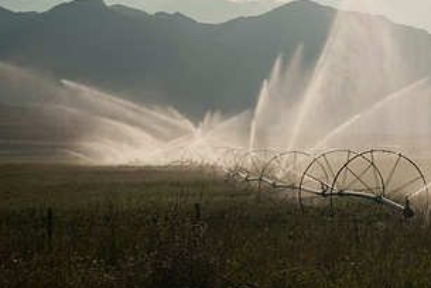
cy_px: 150
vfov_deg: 8.8
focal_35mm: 157
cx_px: 341
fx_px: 1881
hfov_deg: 13.0
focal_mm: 55
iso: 100
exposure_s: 1/1000
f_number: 5.6
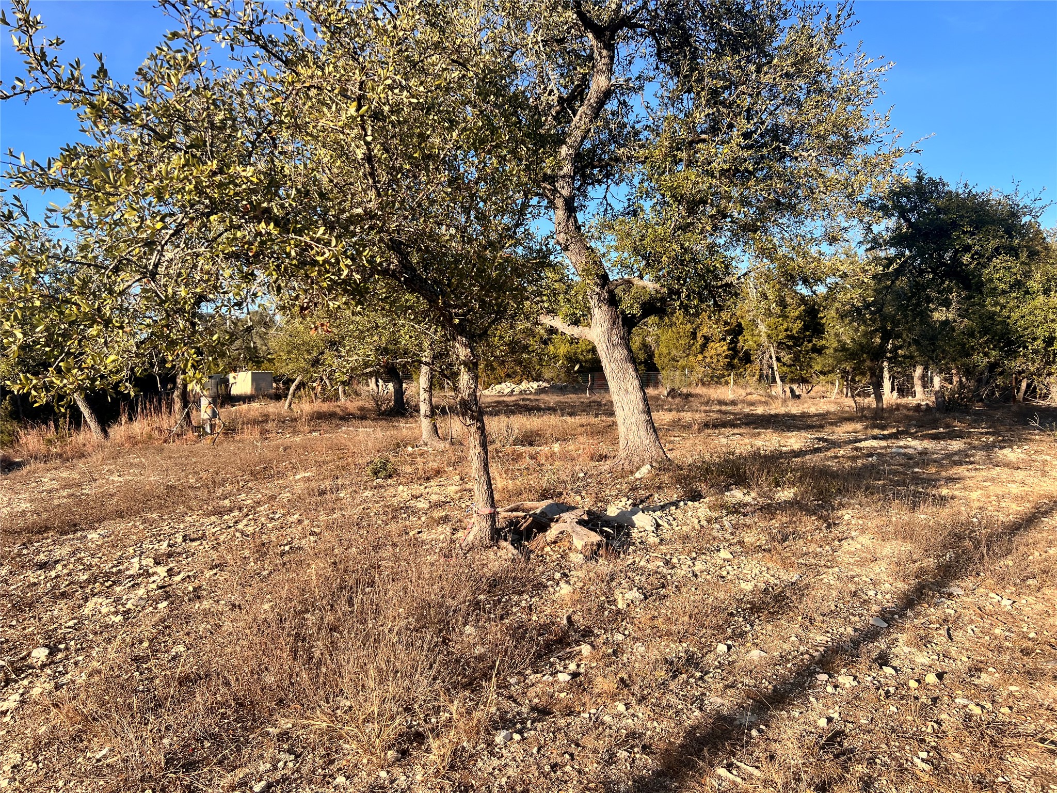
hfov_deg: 67.3
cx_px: 528
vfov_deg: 53.1
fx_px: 794
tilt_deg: -0.9
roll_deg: +1.2
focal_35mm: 26
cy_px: 396
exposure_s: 1/2045
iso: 50
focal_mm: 5.7
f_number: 1.5
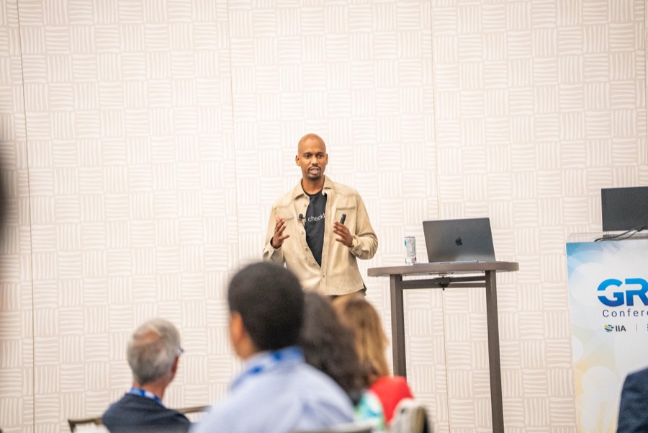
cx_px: 324
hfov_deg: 13.7
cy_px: 216
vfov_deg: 9.2
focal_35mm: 150
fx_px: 2701
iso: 2500
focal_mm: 150
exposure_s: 1/800
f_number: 2.8
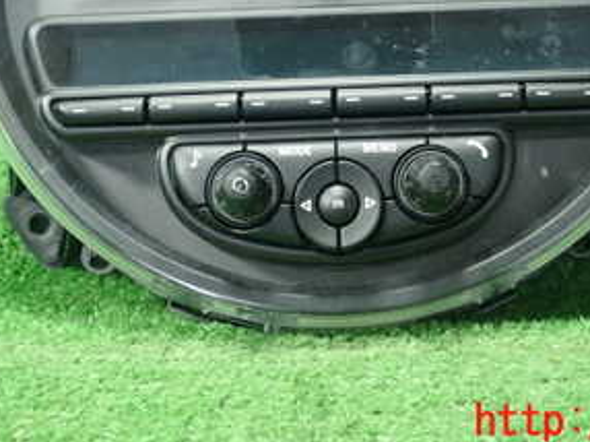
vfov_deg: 22.2
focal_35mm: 63
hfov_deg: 30.7
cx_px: 322
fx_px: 1073
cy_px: -17
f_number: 2.3
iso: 800
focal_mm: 5.5
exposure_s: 1/100
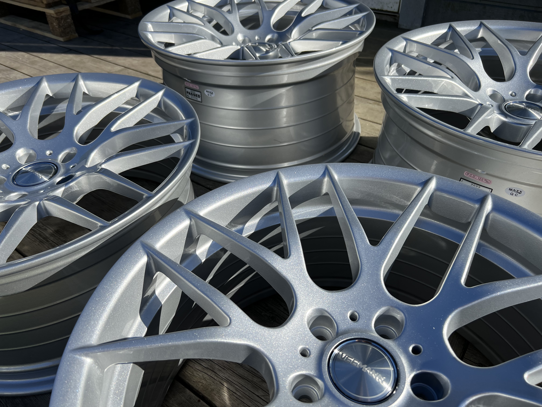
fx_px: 407
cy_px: 204
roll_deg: +2.3
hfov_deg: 67.3
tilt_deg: -40.5
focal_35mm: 26
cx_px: 271
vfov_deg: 53.1
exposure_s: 1/3704
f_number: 1.5
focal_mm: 5.7
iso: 50
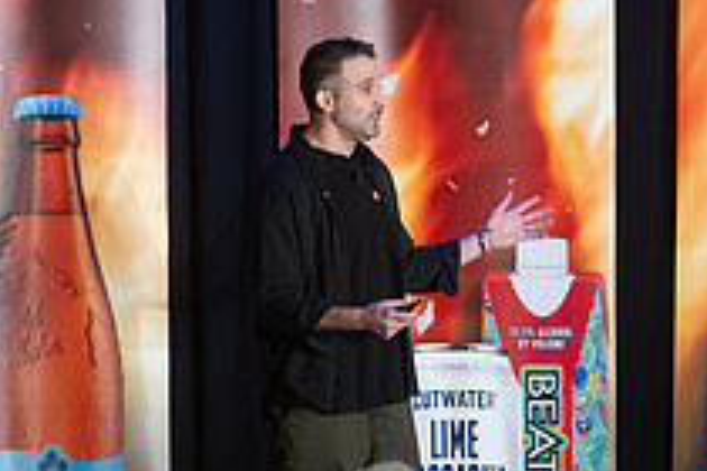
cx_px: 219
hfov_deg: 3.7
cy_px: 271
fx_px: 10938
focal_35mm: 557
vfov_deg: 2.5
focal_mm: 200
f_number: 2.8
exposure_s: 1/200
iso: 2500
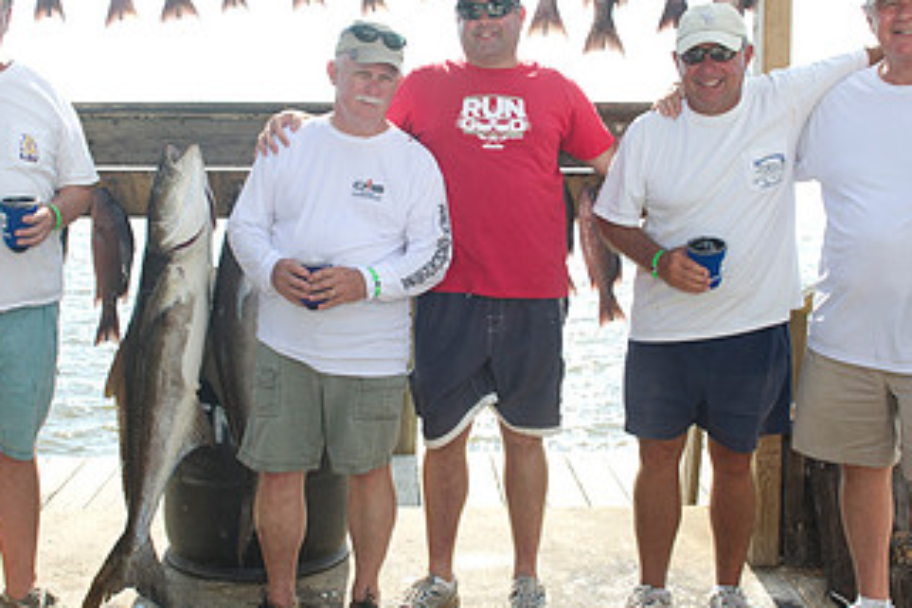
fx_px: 1191
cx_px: 466
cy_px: 222
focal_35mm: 47
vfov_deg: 28.5
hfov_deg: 41.9
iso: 125
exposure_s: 1/200
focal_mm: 26
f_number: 7.1
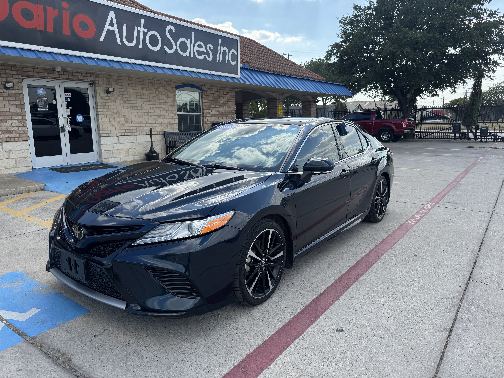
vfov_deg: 56.8
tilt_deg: -11.6
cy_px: 189
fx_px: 349
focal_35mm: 24
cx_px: 252
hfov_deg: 71.6
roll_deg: -0.2
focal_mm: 6.76
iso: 80
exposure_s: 1/1869
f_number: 1.78
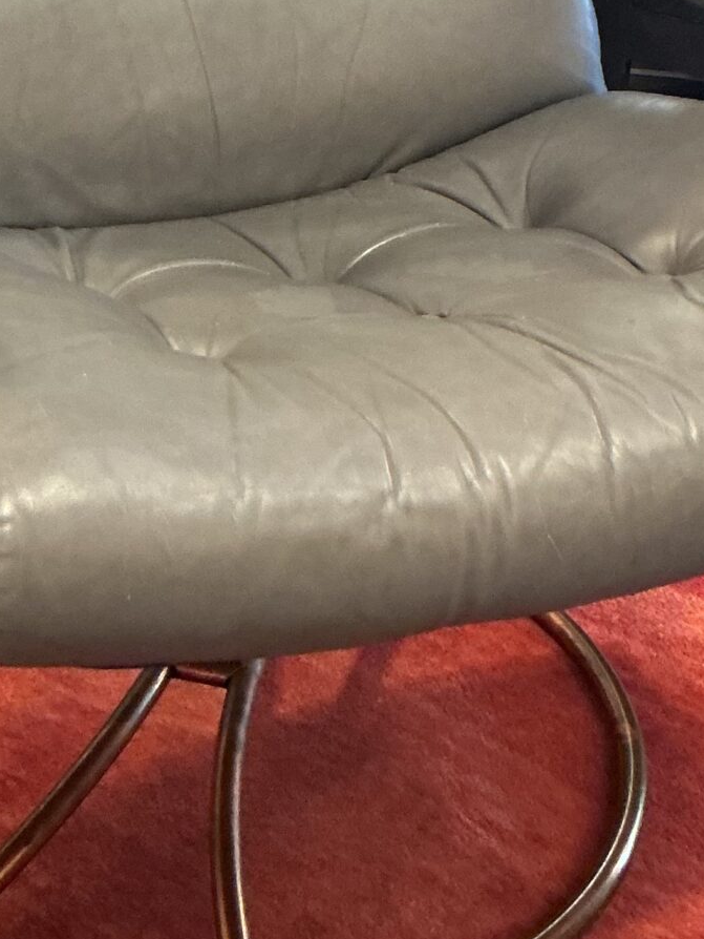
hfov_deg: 17.8
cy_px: 114
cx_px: 296
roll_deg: -3.6
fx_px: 2250
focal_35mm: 83
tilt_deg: -21.7
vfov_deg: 23.0
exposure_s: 1/40
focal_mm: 3
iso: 250
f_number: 1.8
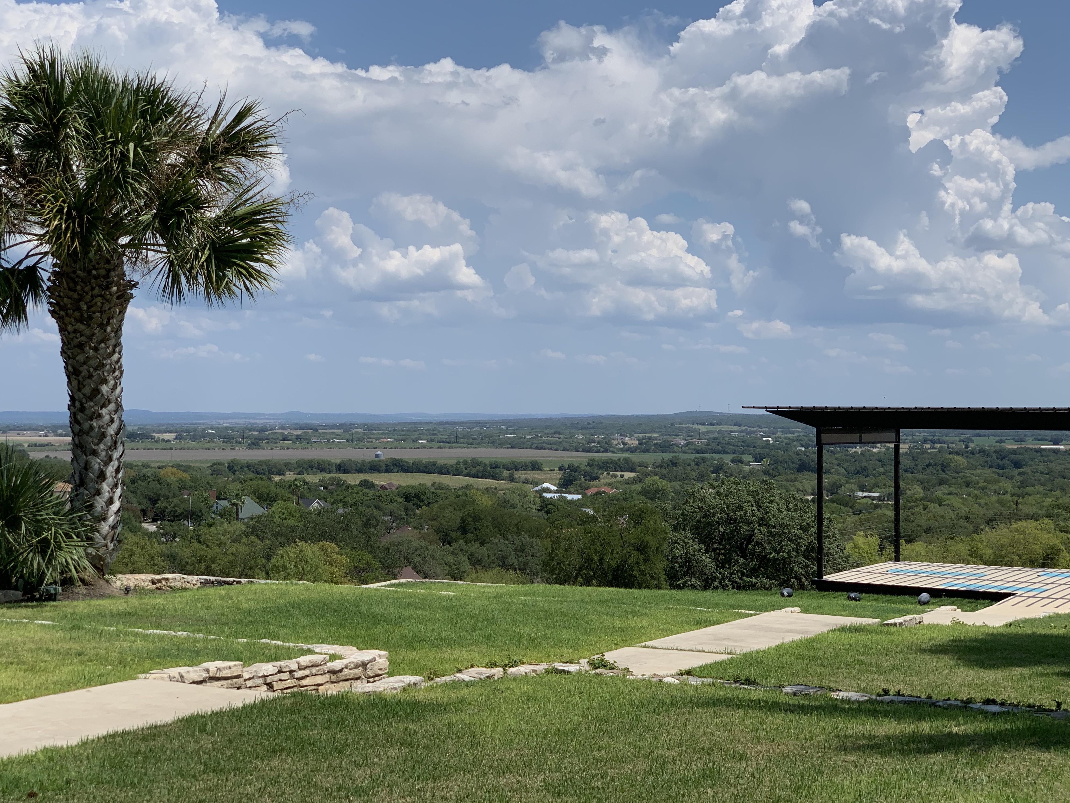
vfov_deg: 27.5
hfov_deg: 36.2
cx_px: 534
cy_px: 400
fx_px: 1638
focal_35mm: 53
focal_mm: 6
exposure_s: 1/1712
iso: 16
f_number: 2.4
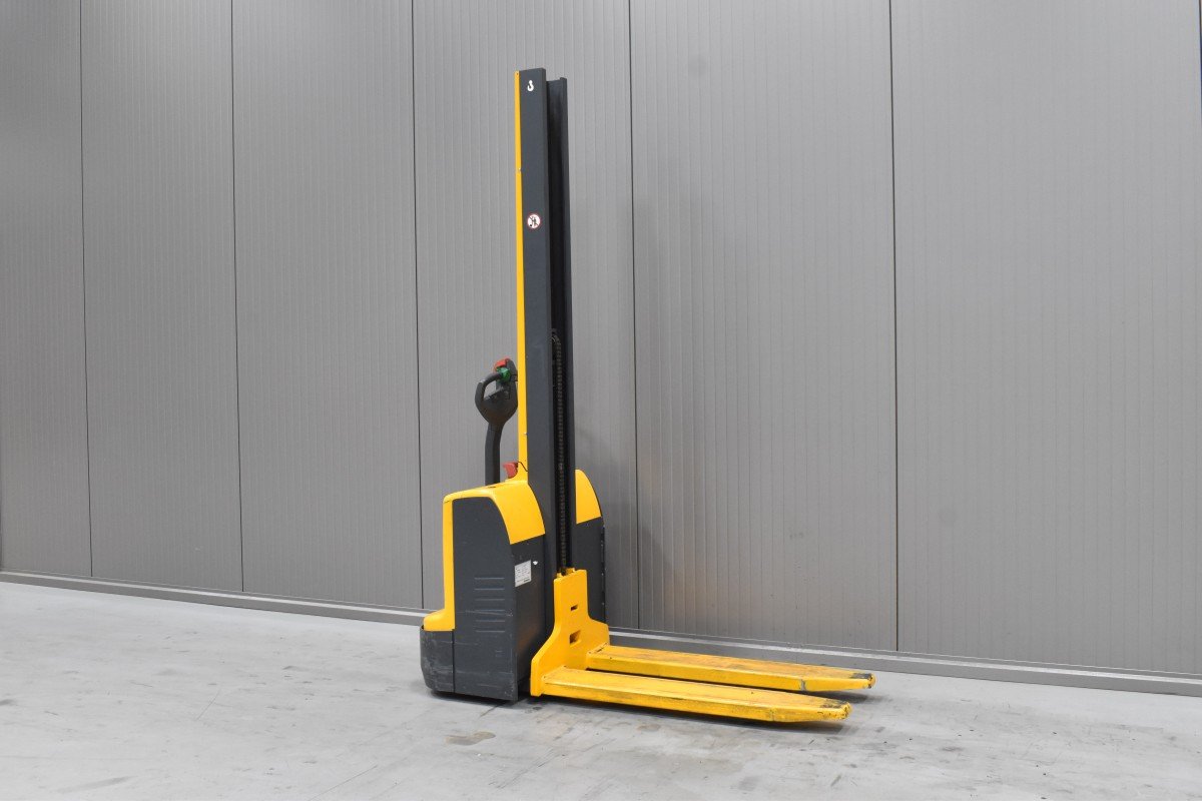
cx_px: 601
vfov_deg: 38.4
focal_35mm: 34
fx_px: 1152
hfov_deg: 55.1
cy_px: 400
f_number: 7.1
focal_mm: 23
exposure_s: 1/20
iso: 1600
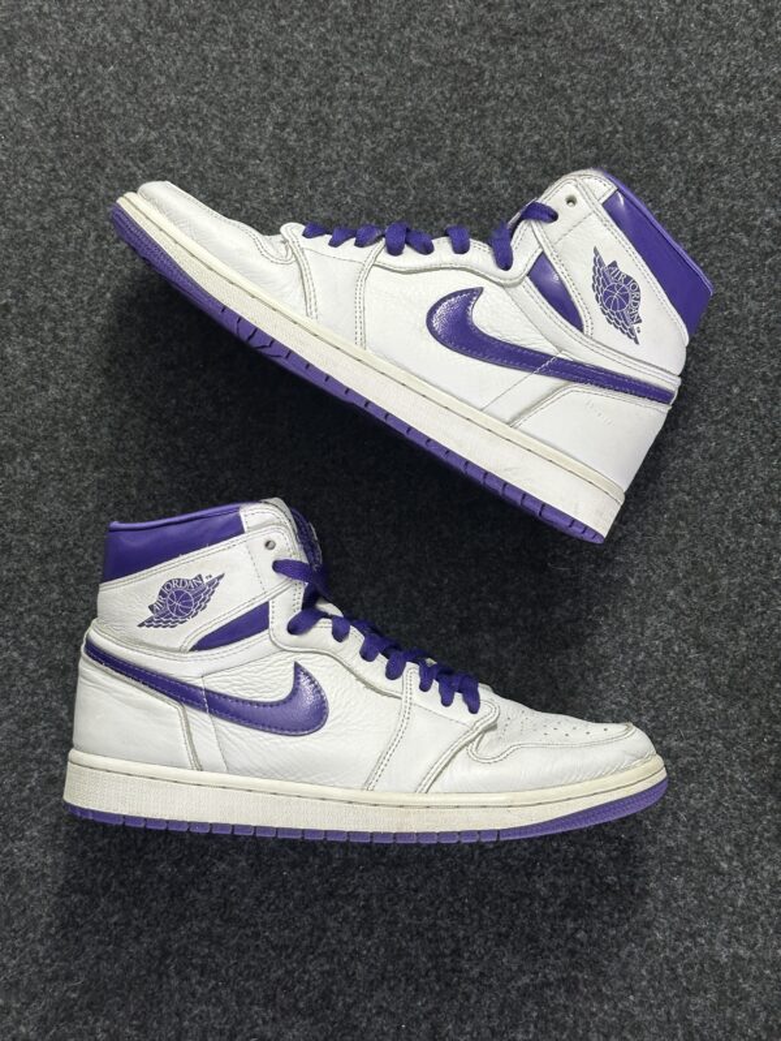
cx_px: 390
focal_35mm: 48
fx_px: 1443
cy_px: 520
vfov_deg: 39.6
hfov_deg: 30.3
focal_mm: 6.86
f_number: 1.78
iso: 160
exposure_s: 1/50
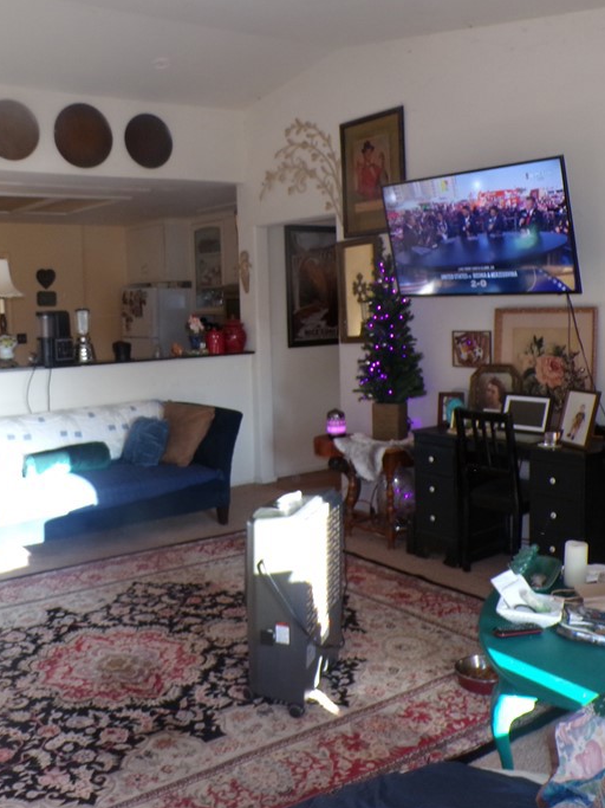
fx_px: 839
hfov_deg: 39.3
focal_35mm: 36
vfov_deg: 51.3
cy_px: 357
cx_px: 215
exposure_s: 1/52
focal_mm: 4.3
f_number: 3
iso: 200
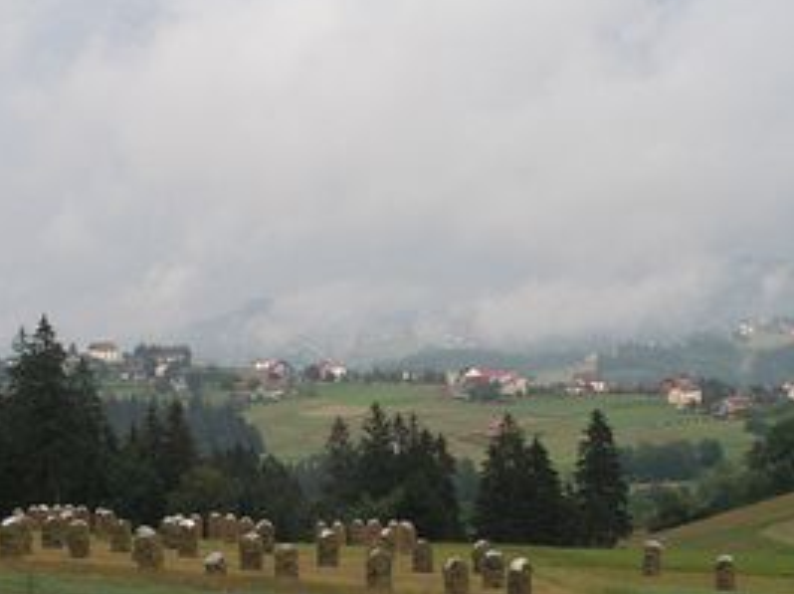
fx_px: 2635
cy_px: 384
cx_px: 206
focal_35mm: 115
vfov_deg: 12.8
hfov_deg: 17.0
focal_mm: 11.4
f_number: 8
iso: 100
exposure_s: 1/320
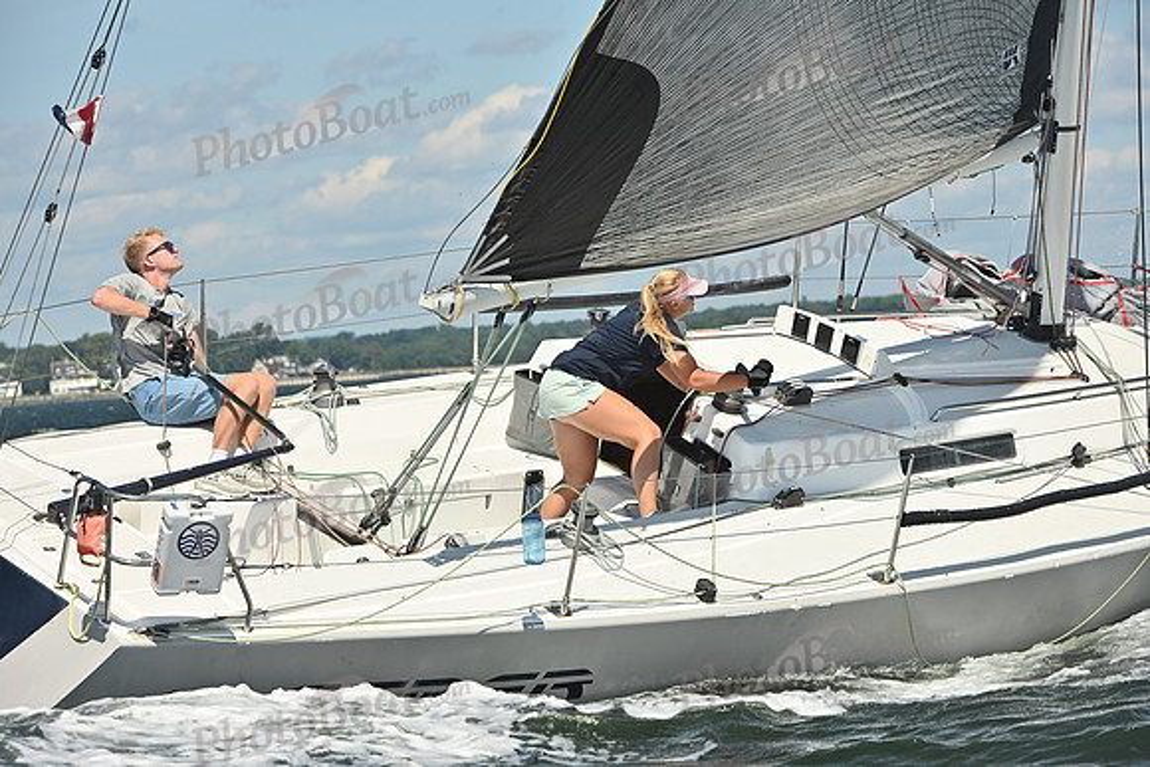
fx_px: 4793
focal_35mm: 150
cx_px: 575
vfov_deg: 9.2
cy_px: 384
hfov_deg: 13.7
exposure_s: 1/1250
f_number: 10
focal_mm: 150
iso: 250
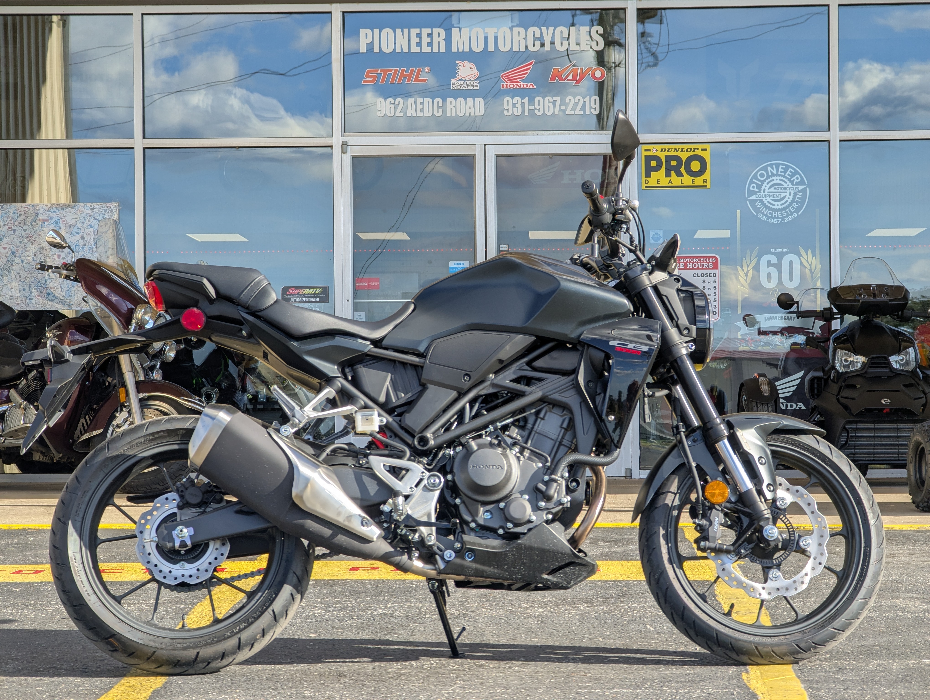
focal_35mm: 106
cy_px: 350
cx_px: 465
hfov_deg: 18.5
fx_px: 2852
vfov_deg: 14.0
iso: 30
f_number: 3.5
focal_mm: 19
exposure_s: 1/218
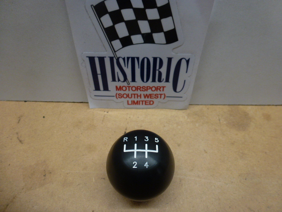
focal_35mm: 24
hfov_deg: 71.6
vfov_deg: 56.8
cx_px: 141
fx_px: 196
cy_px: 106
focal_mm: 4.3
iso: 160
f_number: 3.3
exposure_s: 1/60
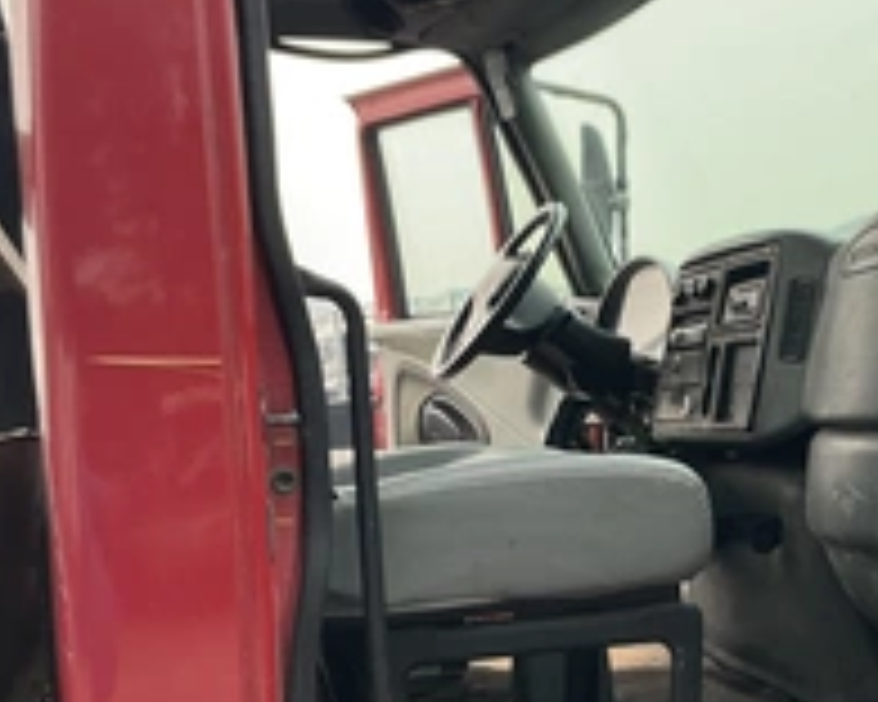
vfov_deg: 26.2
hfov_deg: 32.4
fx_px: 1507
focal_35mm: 58
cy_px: 396
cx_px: 527
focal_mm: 3
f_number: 1.8
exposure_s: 1/551
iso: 25
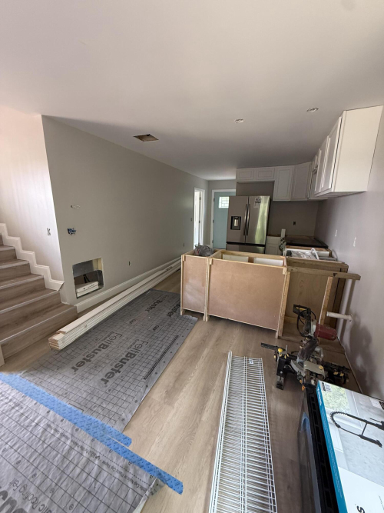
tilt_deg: -11.9
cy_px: 256
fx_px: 207
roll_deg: -1.6
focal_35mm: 14
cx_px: 192
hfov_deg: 85.7
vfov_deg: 102.1
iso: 320
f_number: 2.2
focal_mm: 2.22
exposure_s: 1/61
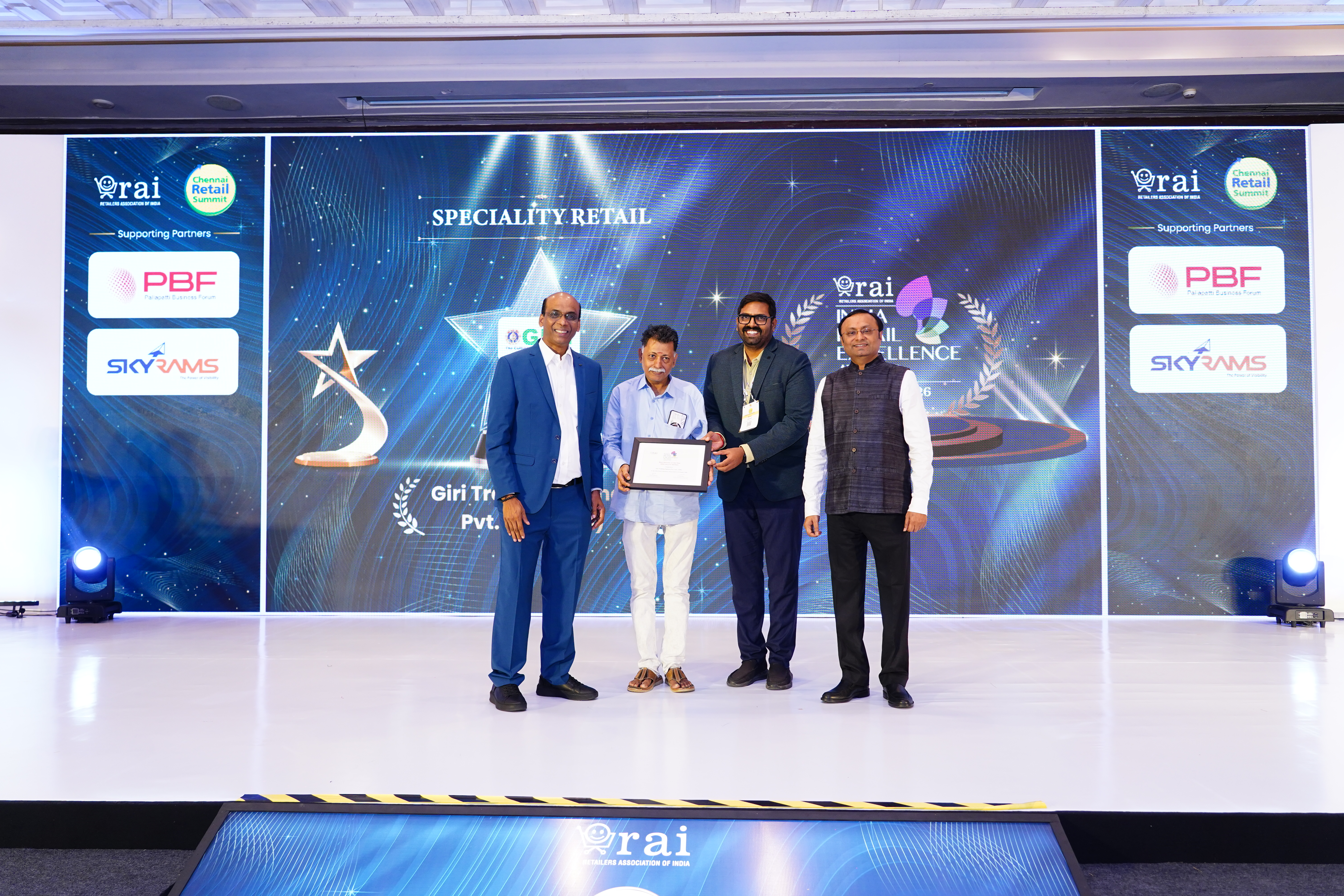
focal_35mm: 26
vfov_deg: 49.6
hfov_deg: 69.4
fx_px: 971
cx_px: 672
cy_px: 448
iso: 1250
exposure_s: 1/160
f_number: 4.5
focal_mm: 26
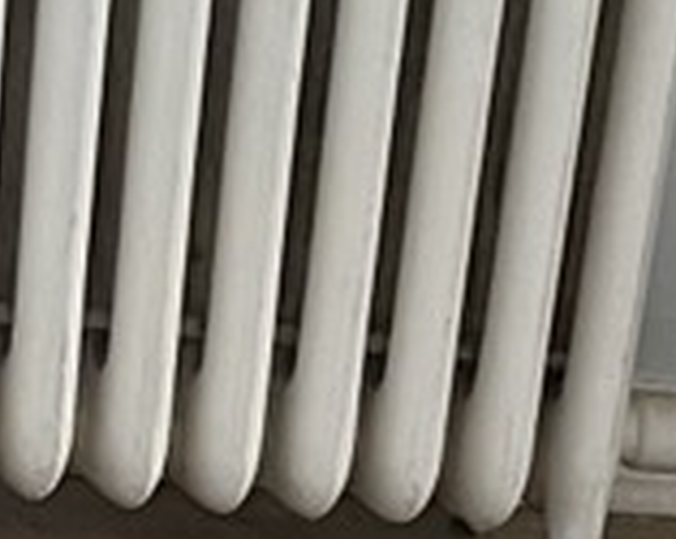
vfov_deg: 5.4
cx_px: 900
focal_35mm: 227
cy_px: 2617
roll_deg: -19.0
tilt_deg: -44.6
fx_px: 4533
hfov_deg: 8.4
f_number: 1.6
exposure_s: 1/87
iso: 125
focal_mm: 5.1
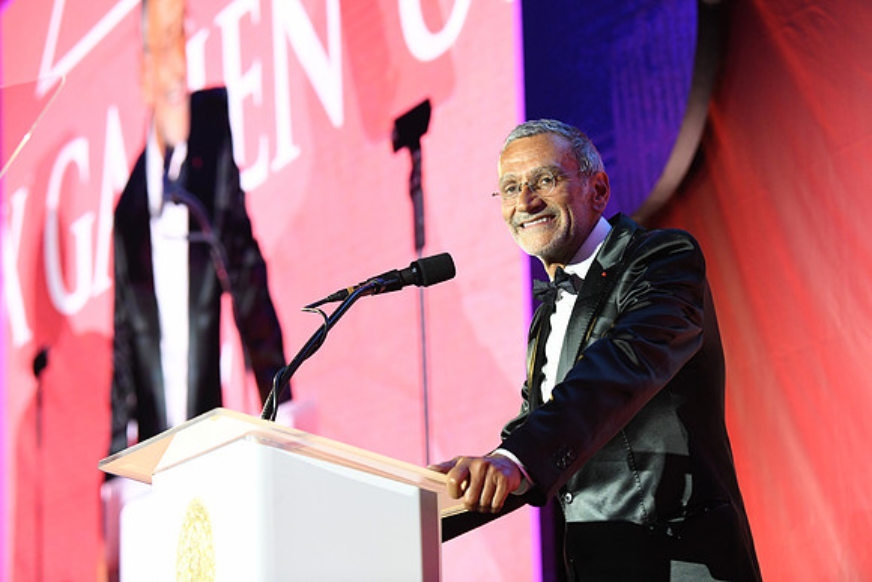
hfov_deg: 17.6
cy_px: 291
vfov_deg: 11.8
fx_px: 2810
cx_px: 436
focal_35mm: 116
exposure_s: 1/400
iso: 4000
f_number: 4
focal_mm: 116
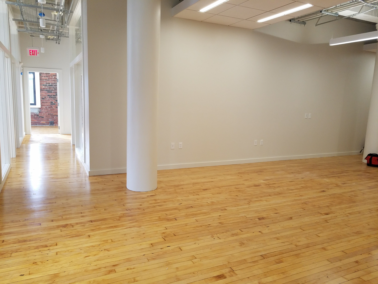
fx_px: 284
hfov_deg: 67.3
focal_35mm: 26
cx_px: 189
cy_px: 142
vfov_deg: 53.1
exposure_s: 1/60
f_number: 1.7
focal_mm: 4.2
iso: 80
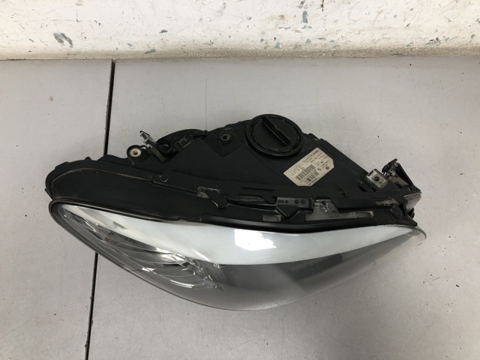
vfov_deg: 49.7
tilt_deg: -69.6
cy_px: 180
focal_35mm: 28
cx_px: 240
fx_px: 388
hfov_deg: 63.4
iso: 32
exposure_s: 1/25
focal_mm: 4
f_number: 1.8
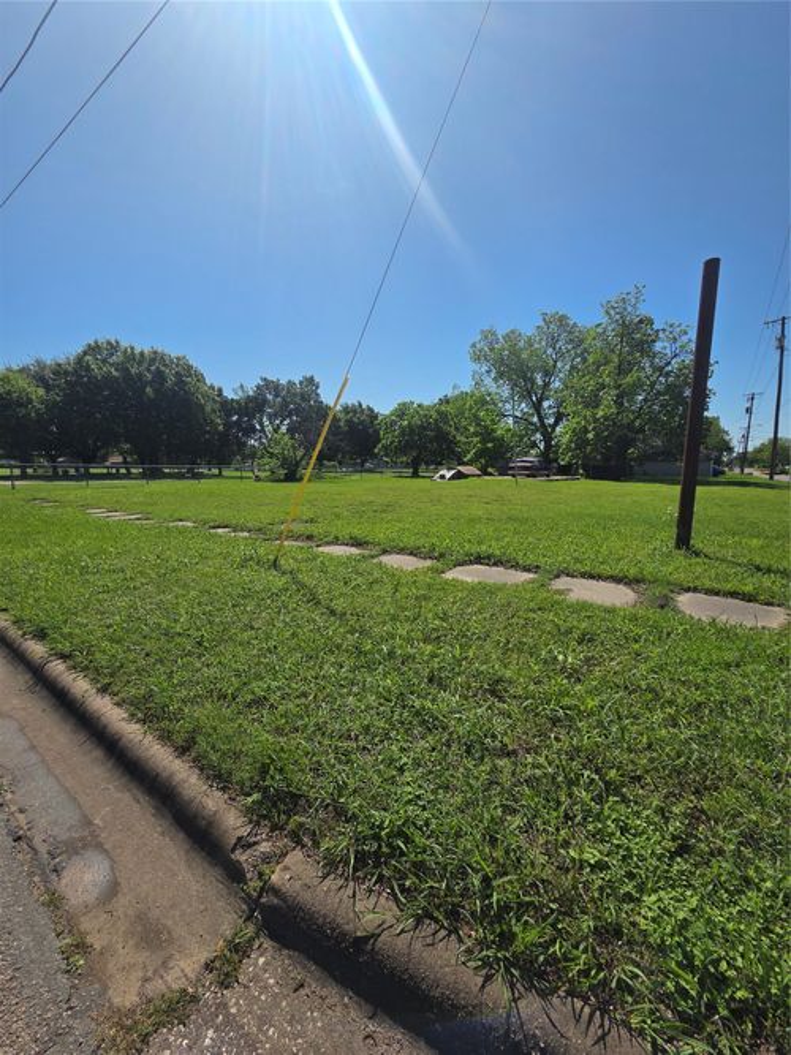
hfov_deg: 89.9
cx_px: 396
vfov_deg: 106.2
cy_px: 528
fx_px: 396
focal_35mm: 13
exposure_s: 1/3550
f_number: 2.2
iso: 50
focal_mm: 2.2
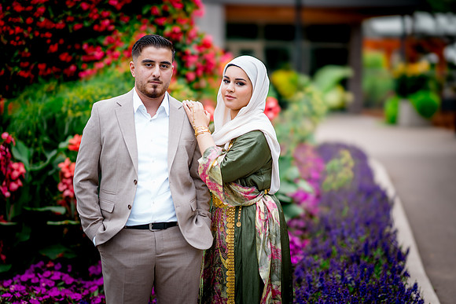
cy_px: 152
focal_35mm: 85
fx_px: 1077
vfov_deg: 16.1
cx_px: 228
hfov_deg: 23.9
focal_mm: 85
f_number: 1.4
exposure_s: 1/2000
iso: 100
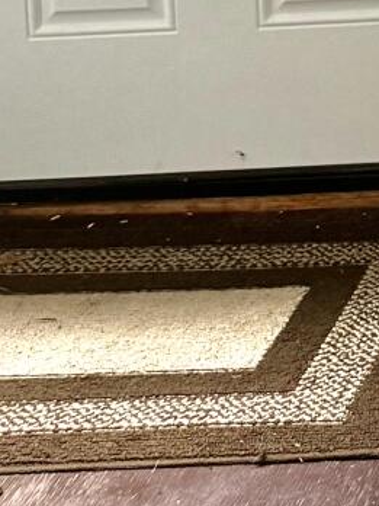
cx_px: 985
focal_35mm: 138
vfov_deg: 12.3
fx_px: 2015
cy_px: -570
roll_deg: +0.9
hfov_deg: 9.3
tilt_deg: -3.7
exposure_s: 1/121
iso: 200
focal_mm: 6.76
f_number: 1.78
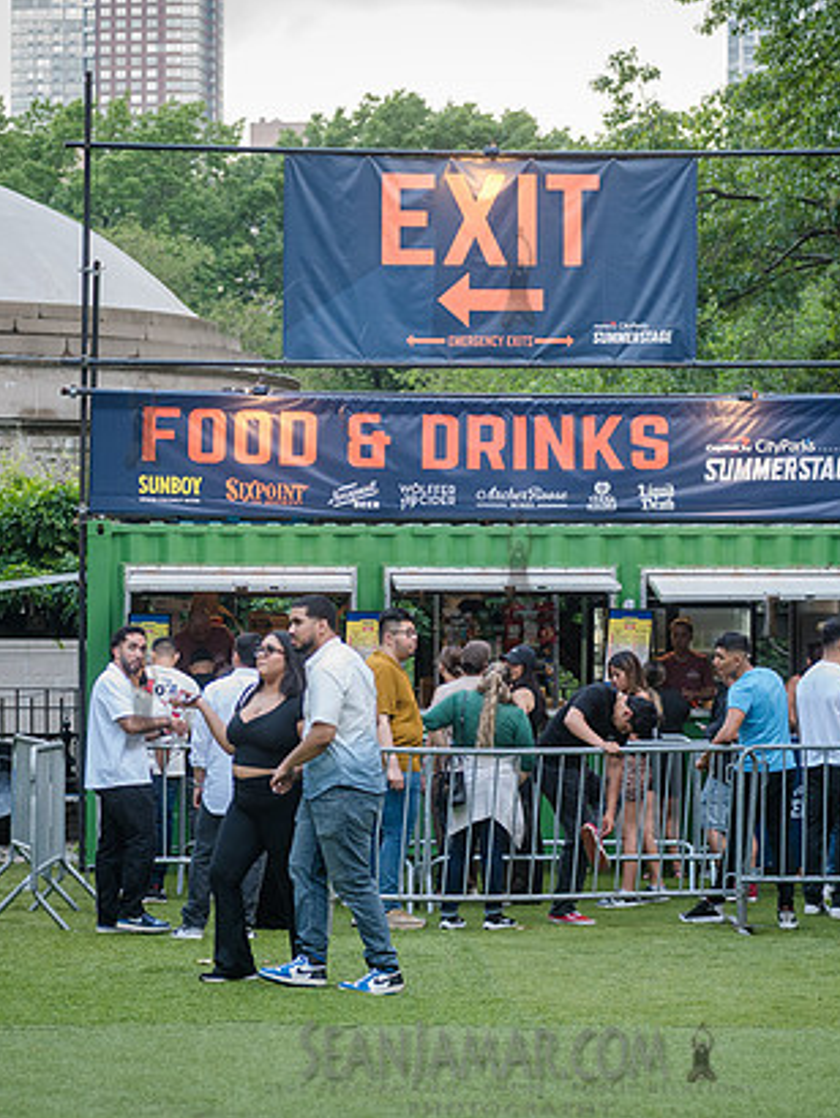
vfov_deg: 16.4
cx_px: 443
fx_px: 3879
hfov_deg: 12.4
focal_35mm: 120
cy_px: 545
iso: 1000
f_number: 4
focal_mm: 80
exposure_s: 1/250
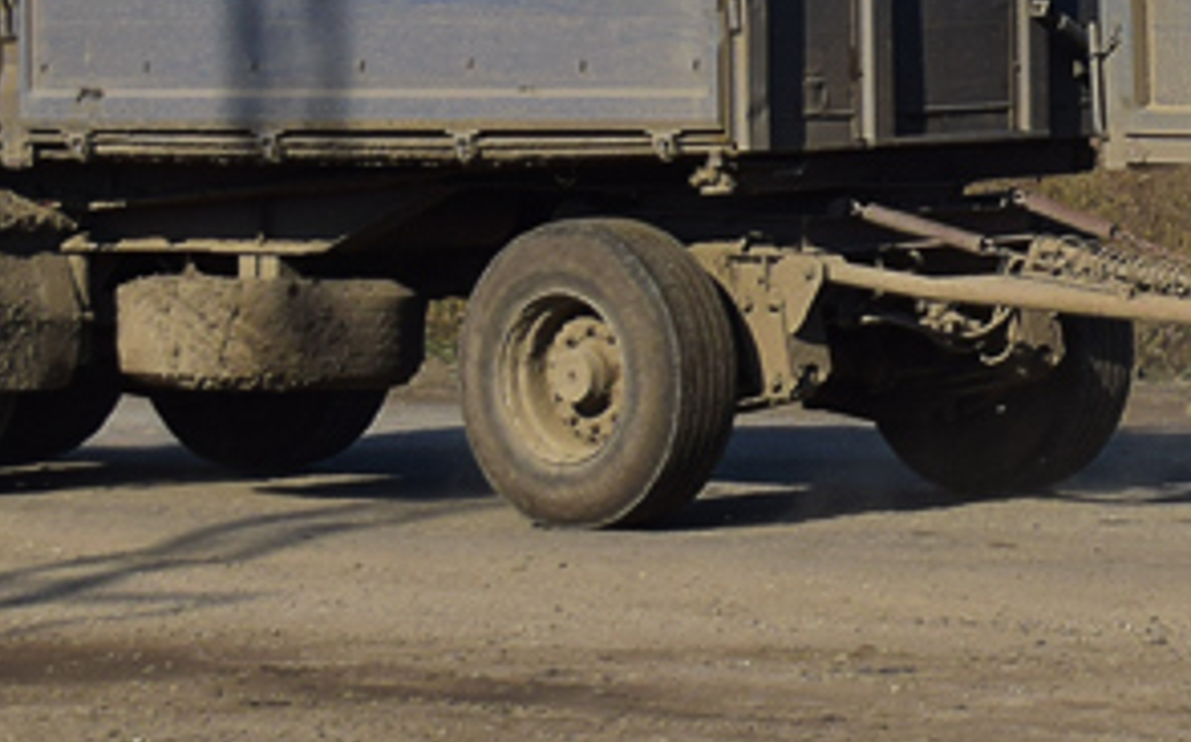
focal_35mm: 250
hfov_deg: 8.3
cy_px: -353
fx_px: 8105
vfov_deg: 5.2
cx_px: 1495
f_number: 5.6
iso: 100
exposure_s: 1/1000
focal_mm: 40
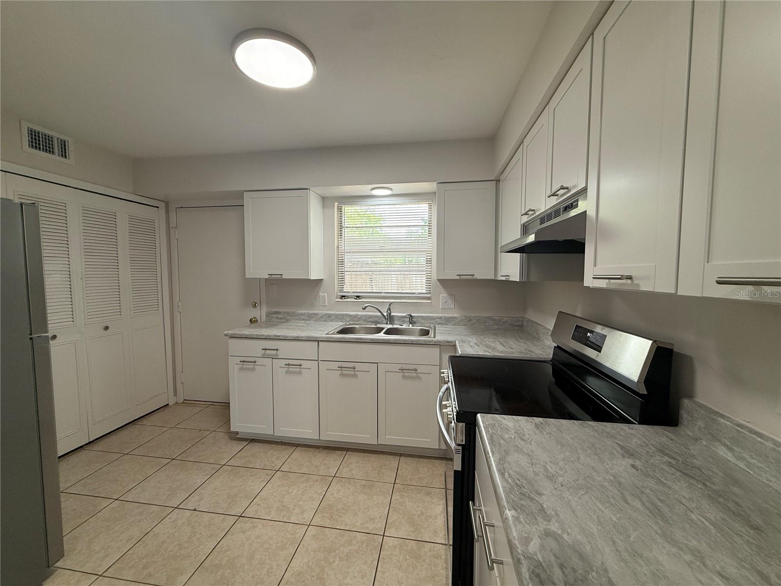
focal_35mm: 14
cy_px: 293
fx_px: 316
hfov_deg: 102.1
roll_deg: -0.2
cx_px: 390
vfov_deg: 85.7
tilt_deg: -3.7
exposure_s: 1/120
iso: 100
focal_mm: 2.22
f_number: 2.2
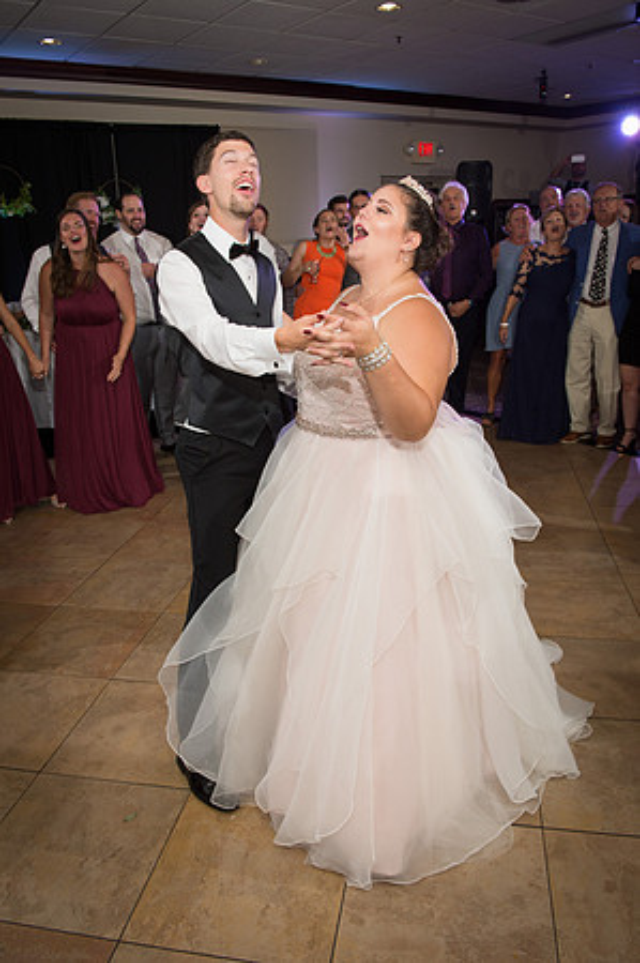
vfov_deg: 65.5
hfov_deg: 46.3
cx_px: 320
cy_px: 482
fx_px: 748
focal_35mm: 28
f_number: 5.6
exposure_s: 1/125
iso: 800
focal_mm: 28
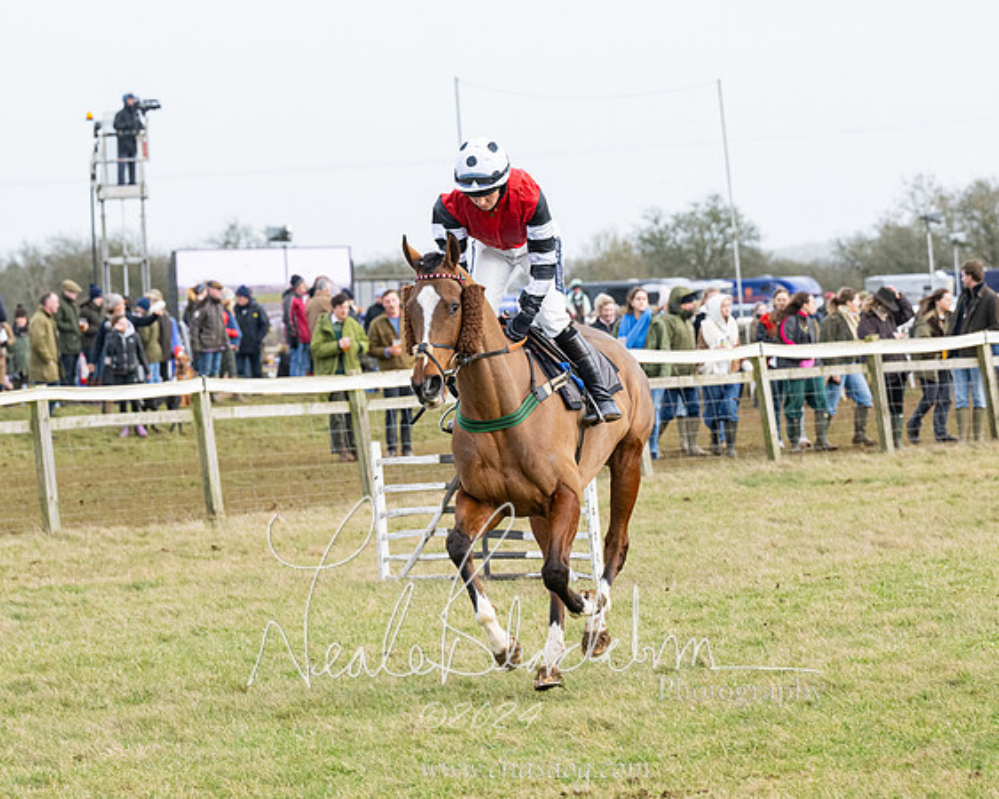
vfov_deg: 8.0
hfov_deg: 10.0
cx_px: 500
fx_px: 5728
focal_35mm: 194
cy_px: 400
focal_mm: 115
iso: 800
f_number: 5
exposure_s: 1/1600
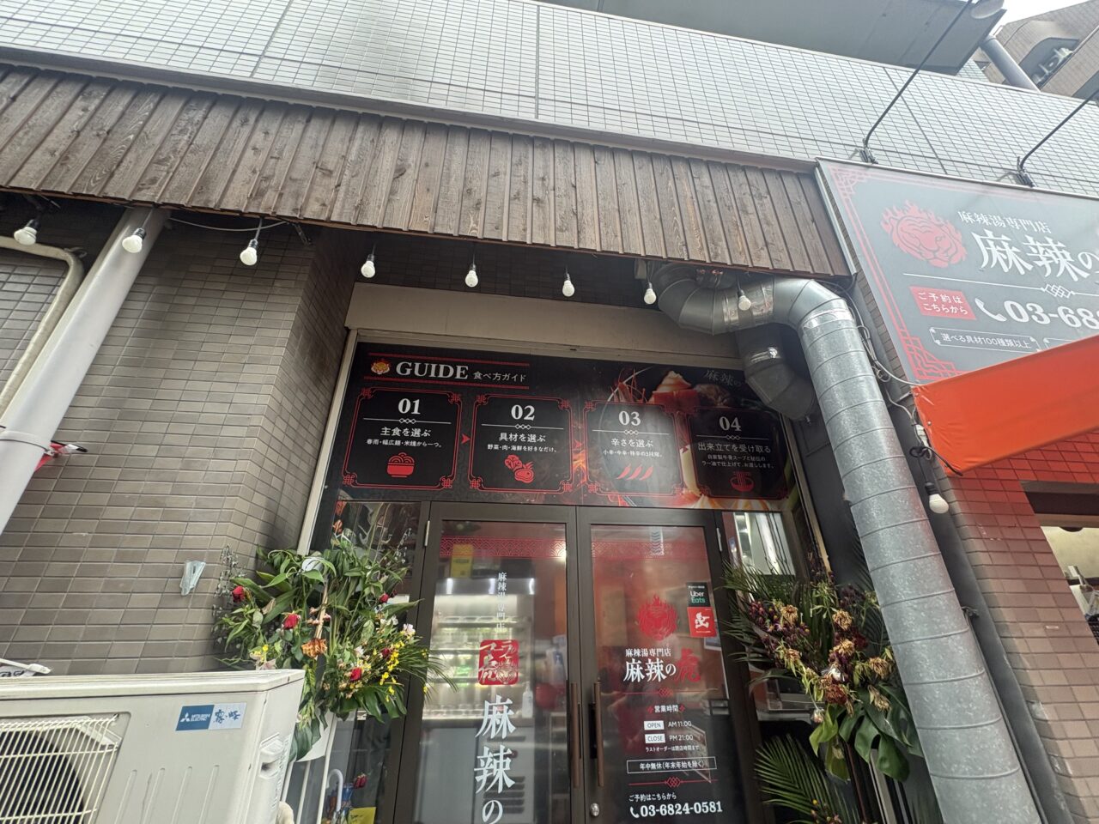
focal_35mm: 14
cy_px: 412
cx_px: 550
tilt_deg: +26.8
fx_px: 444
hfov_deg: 102.1
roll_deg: +1.3
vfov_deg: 85.7
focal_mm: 2.22
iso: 160
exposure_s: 1/99
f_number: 2.2
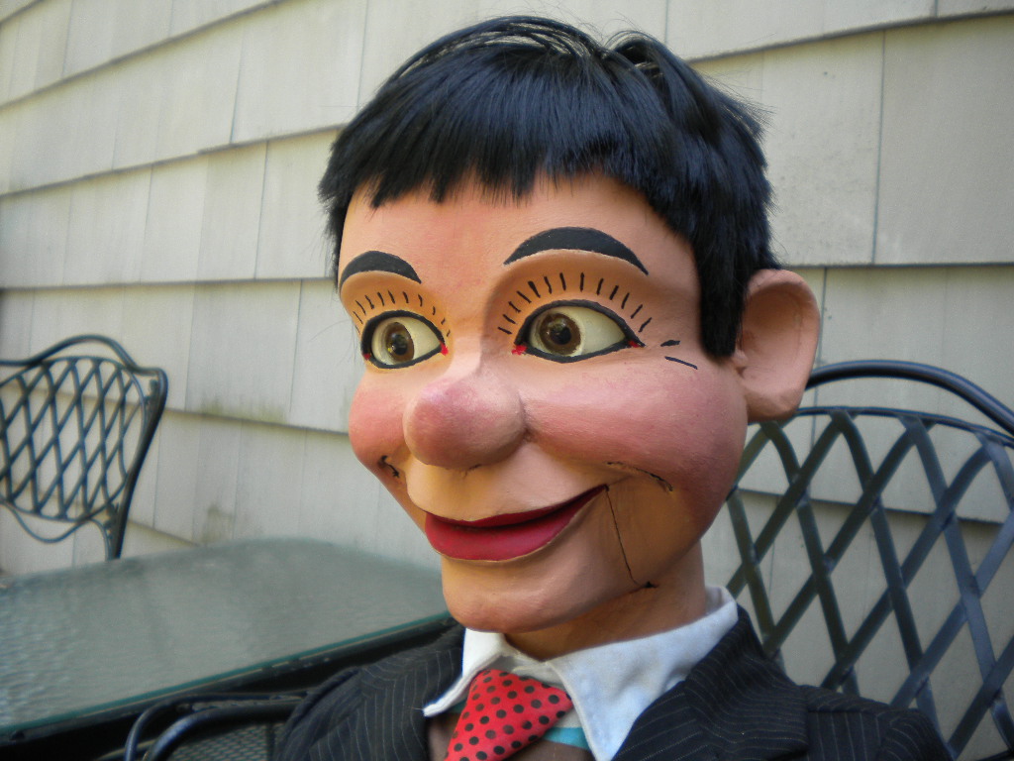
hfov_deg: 52.6
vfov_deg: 40.7
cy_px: 380
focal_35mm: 35
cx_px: 507
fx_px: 1025
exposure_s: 1/58.8
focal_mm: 6.3
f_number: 3.1
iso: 100
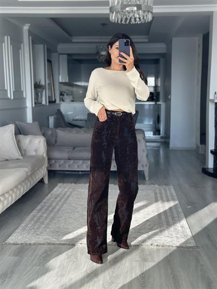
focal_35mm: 48
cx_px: 108
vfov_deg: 39.6
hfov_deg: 30.3
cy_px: 144
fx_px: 401
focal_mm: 6.86
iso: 80
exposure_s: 1/227
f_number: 1.78
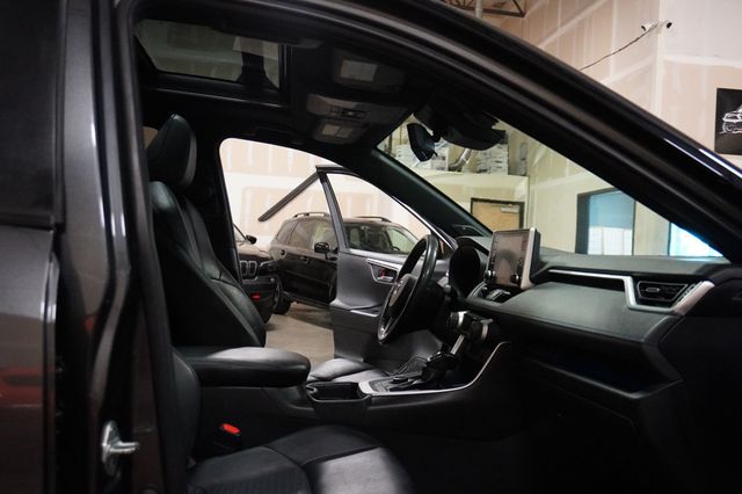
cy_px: 247
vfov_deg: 41.7
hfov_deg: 59.5
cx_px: 371
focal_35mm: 32
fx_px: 649
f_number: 4
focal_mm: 21
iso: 5000
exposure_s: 1/160
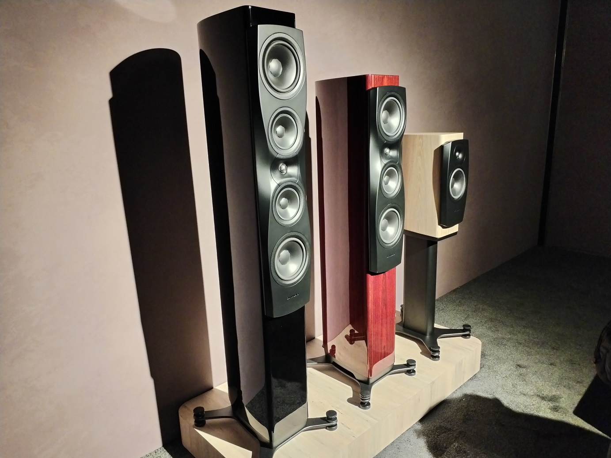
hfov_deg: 61.7
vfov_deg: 48.2
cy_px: 229
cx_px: 306
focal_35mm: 29
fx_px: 512
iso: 650
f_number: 1.8
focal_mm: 4.75
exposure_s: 1/25
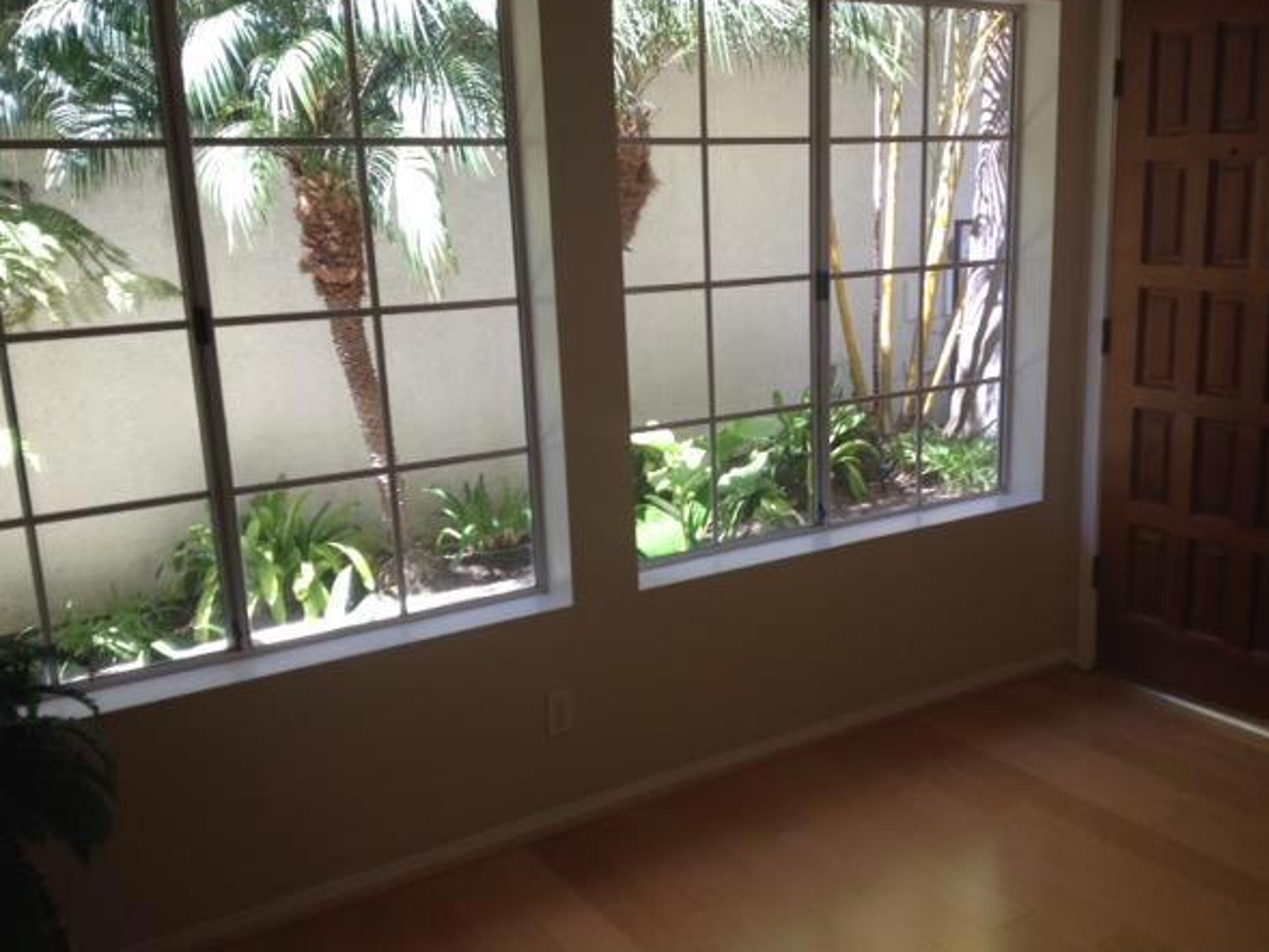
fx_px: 1393
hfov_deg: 48.9
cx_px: 672
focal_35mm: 38
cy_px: 487
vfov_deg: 37.7
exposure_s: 1/120
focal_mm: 4.28
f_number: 2.4
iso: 50
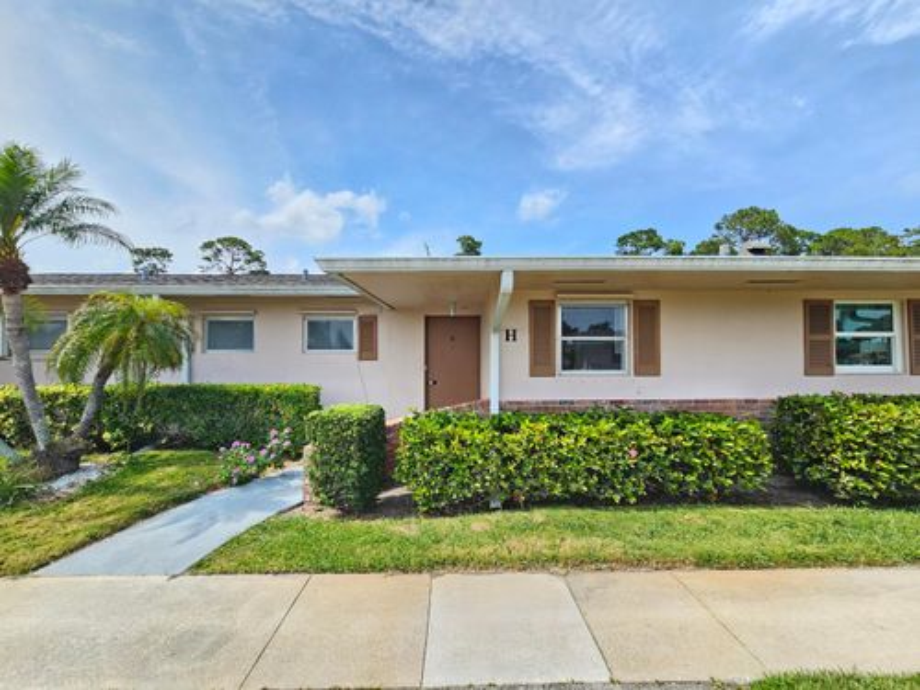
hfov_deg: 106.2
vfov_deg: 89.9
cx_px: 460
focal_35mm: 13
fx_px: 346
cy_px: 345
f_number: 2.2
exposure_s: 1/601
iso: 50
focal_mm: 2.2
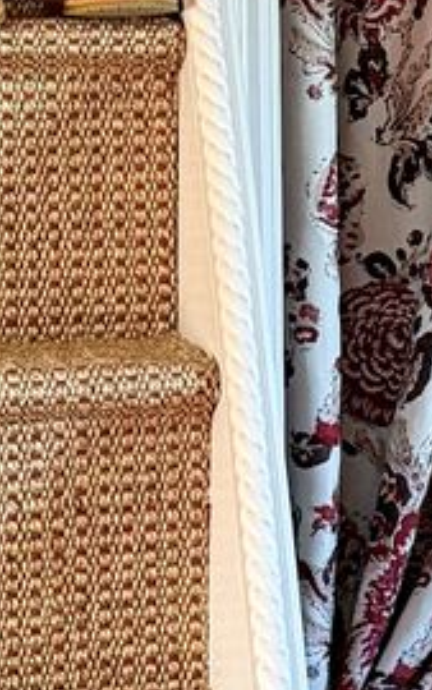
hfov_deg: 7.9
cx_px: 739
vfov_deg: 13.0
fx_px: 3030
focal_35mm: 161
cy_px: 221
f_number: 1.78
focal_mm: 6.76
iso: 250
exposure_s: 1/60
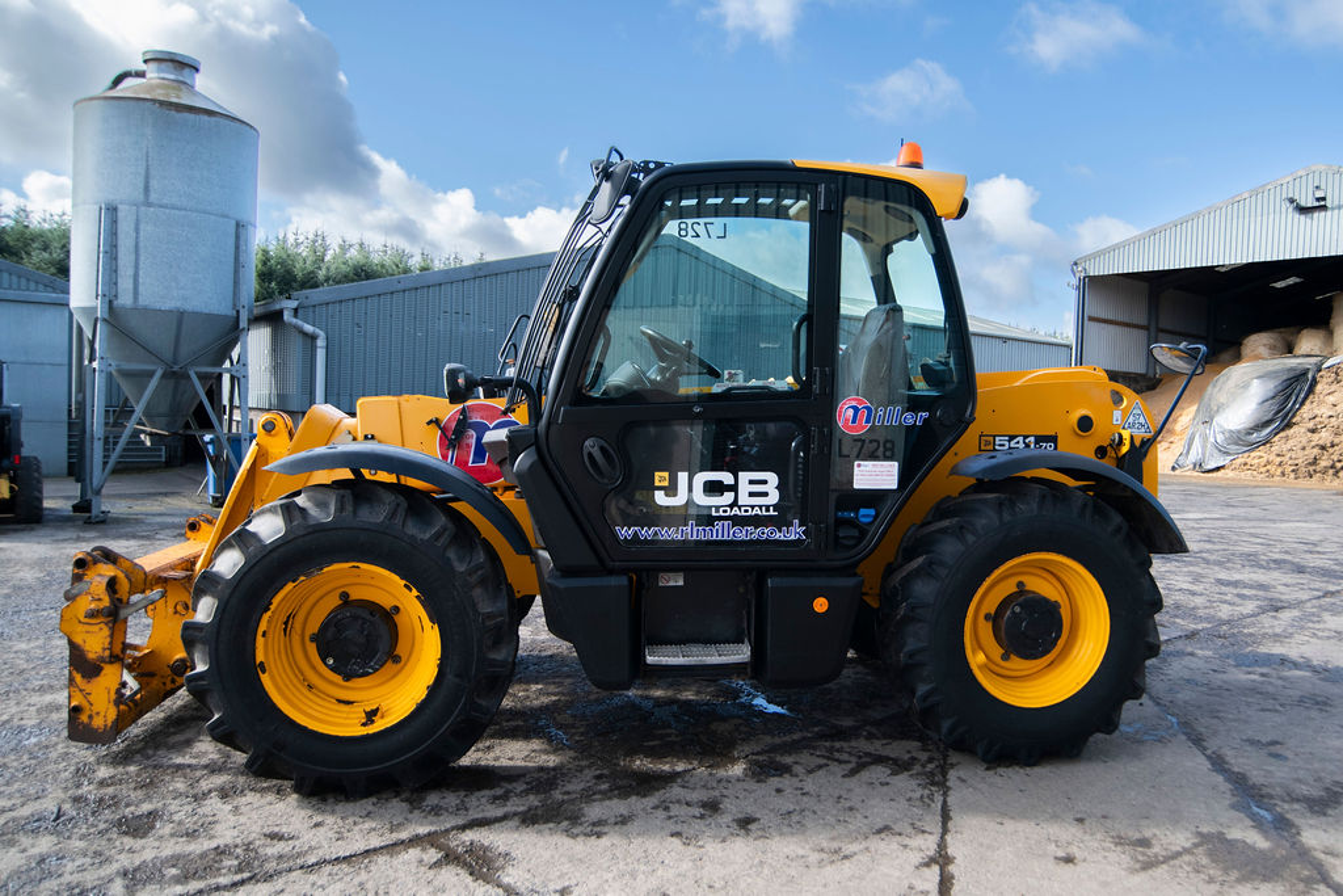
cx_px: 763
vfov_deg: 49.0
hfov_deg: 68.3
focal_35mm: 26
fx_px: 983
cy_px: 456
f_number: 5
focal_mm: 23
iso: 250
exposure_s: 1/800
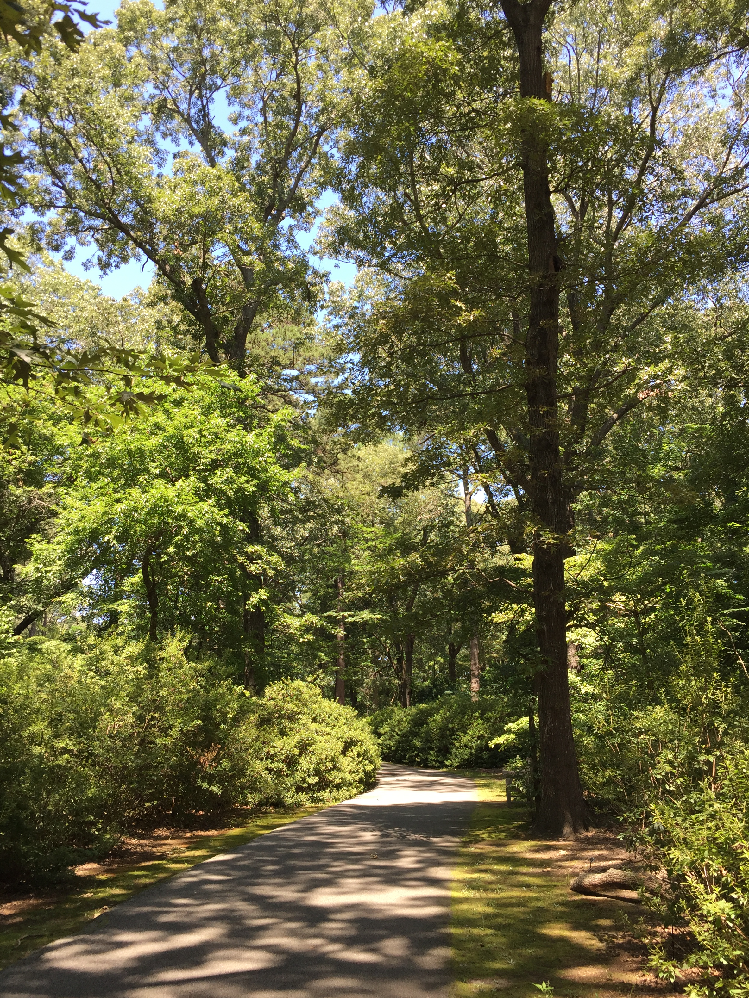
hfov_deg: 46.8
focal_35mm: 30
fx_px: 866
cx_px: 366
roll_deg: +1.1
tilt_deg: +15.2
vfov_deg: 60.0
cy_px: 487
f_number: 2.2
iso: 32
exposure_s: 1/302
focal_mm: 4.15
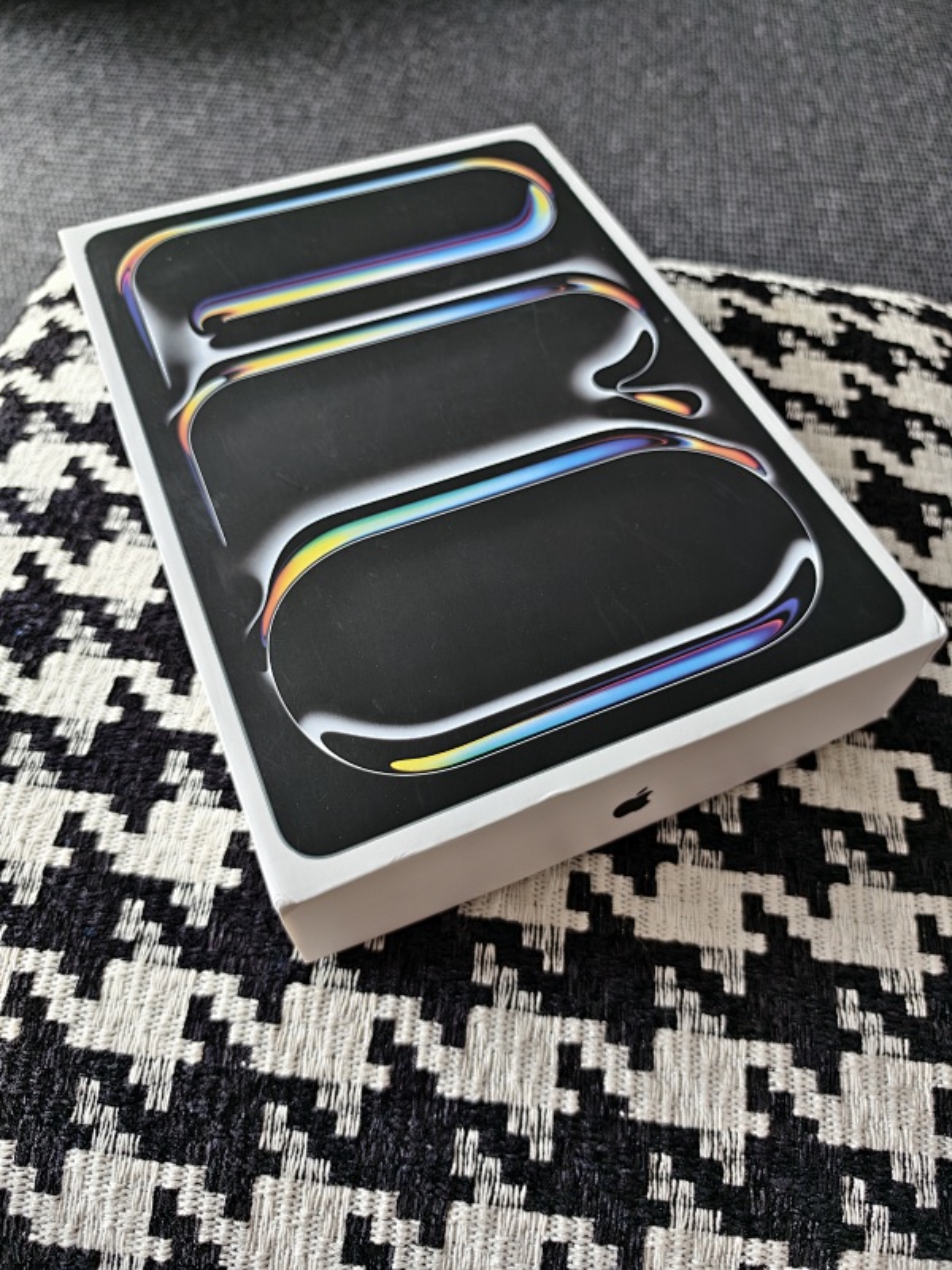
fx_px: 843
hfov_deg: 58.9
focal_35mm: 23
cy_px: 635
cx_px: 476
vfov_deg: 73.9
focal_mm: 5.6
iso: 154
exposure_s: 1/100
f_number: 1.57
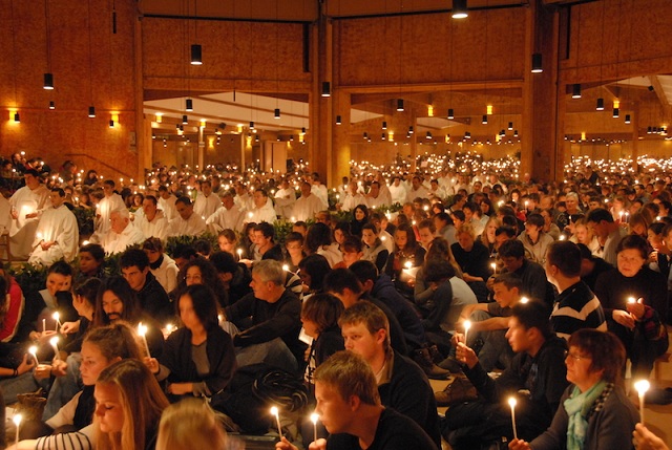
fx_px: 897
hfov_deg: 41.1
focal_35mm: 48
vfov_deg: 28.2
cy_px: 225
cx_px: 336
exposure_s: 1/2.5
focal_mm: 32
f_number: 5.6
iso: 1600
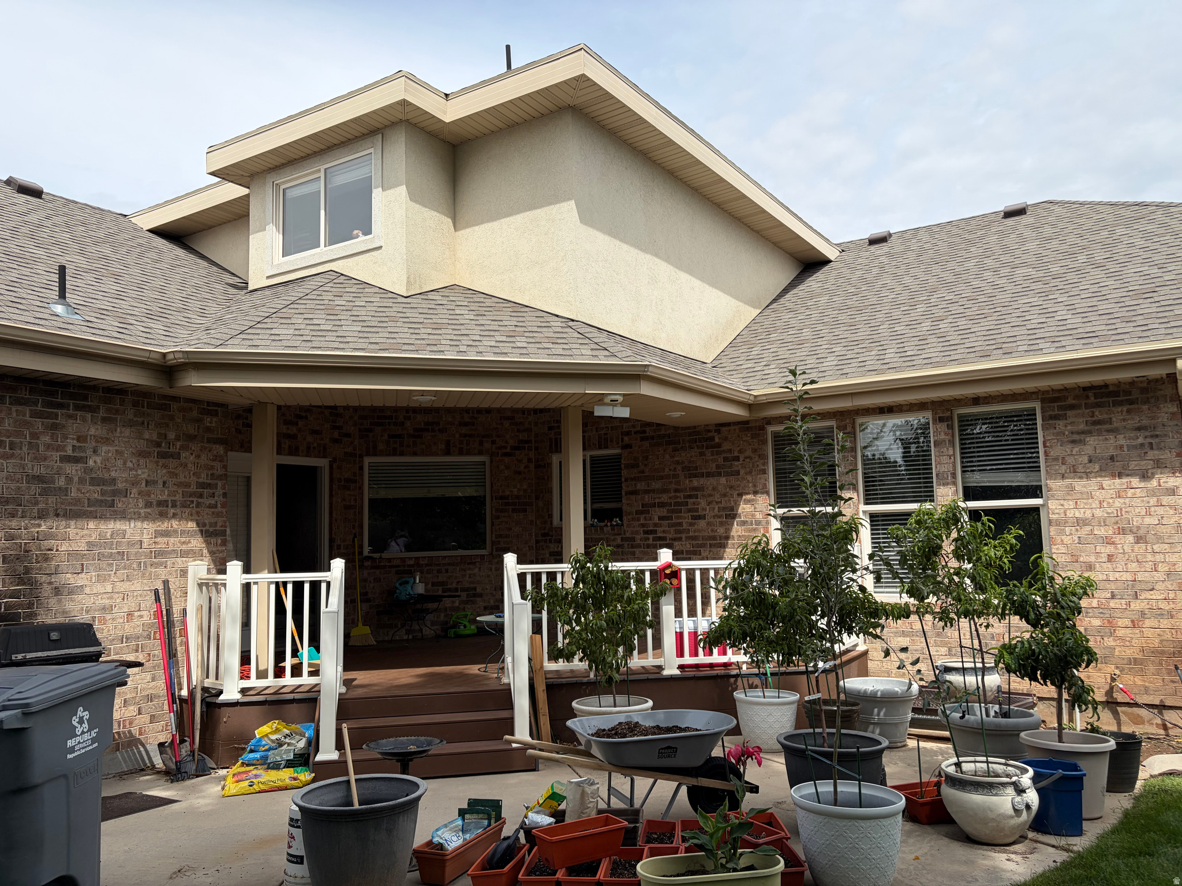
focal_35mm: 26
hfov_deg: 67.3
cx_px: 591
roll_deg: +1.5
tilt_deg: +6.4
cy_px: 443
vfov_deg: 53.1
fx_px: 888
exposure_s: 1/3125
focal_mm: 5.96
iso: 50
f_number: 1.6
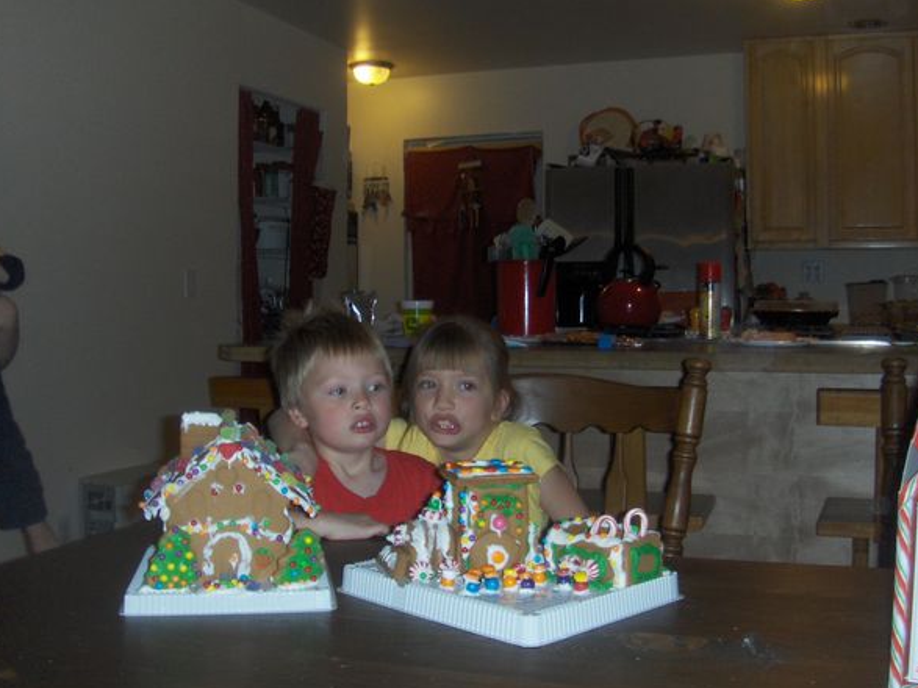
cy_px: 350
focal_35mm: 42
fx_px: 1114
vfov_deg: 34.3
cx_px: 460
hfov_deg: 44.8
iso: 100
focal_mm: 6.5
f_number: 3.5
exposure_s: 1/60
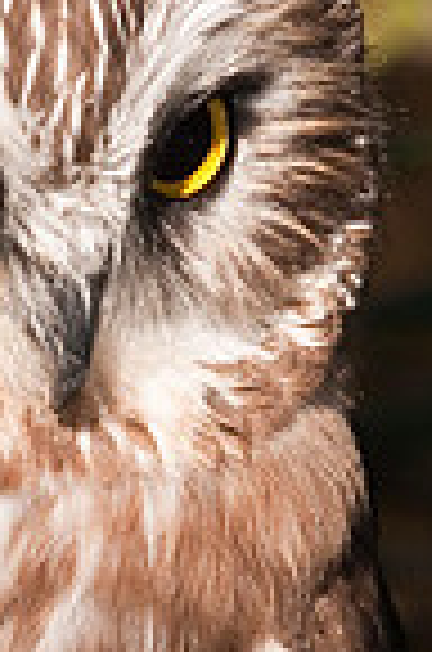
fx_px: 21069
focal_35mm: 1165
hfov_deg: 1.2
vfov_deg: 1.8
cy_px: 607
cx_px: 52
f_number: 16
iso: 400
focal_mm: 250
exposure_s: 1/90
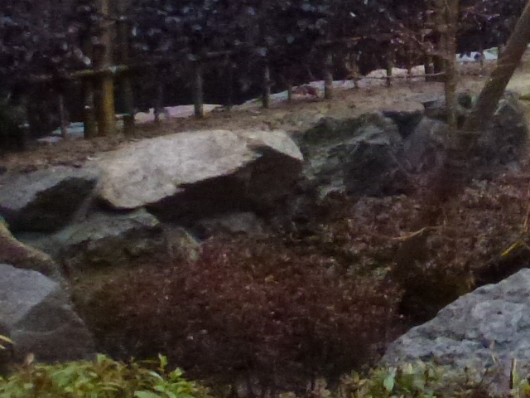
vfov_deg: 15.3
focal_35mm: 96
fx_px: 1470
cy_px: 73
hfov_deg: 17.4
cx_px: 889
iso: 800
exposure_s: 1/50
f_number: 3.3
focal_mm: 4.3
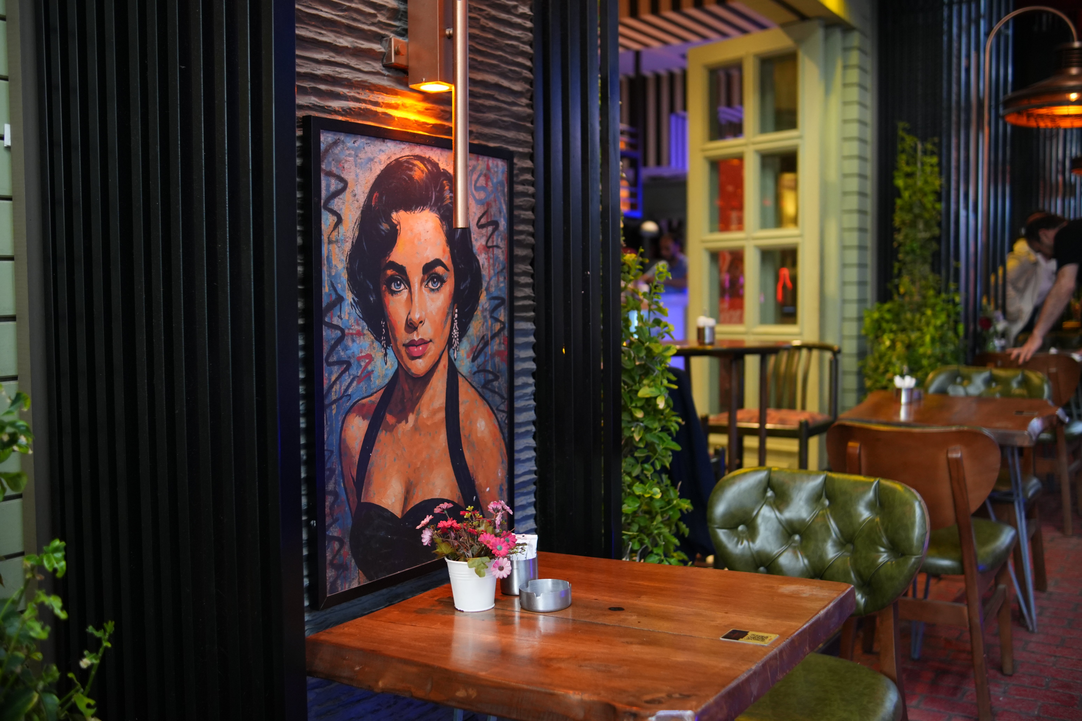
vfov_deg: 38.4
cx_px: 541
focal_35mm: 34
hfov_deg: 55.1
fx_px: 1037
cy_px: 360
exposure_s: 1/160
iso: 800
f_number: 2
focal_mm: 23
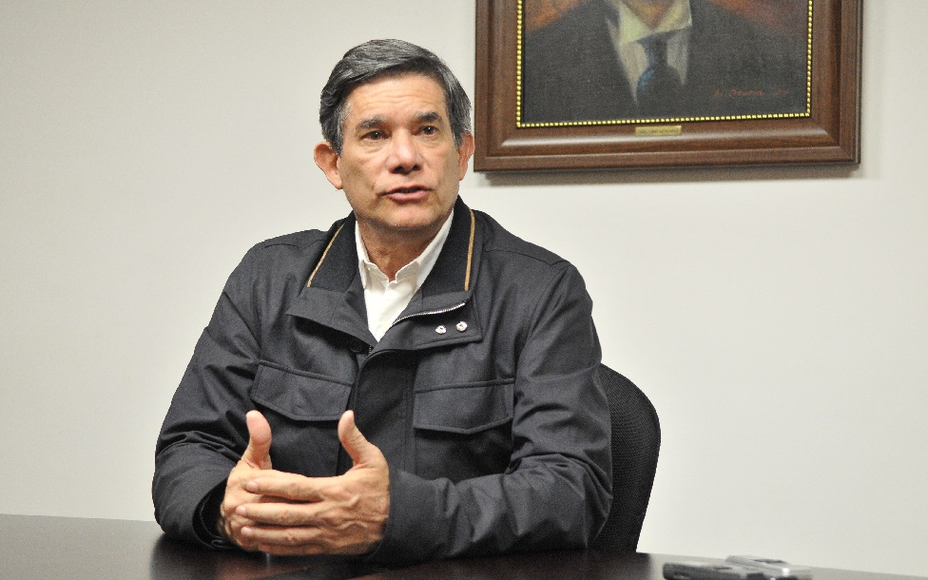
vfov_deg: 16.9
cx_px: 462
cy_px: 295
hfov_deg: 26.8
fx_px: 1947
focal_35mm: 77
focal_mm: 50
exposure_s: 1/100
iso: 1600
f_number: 2.8
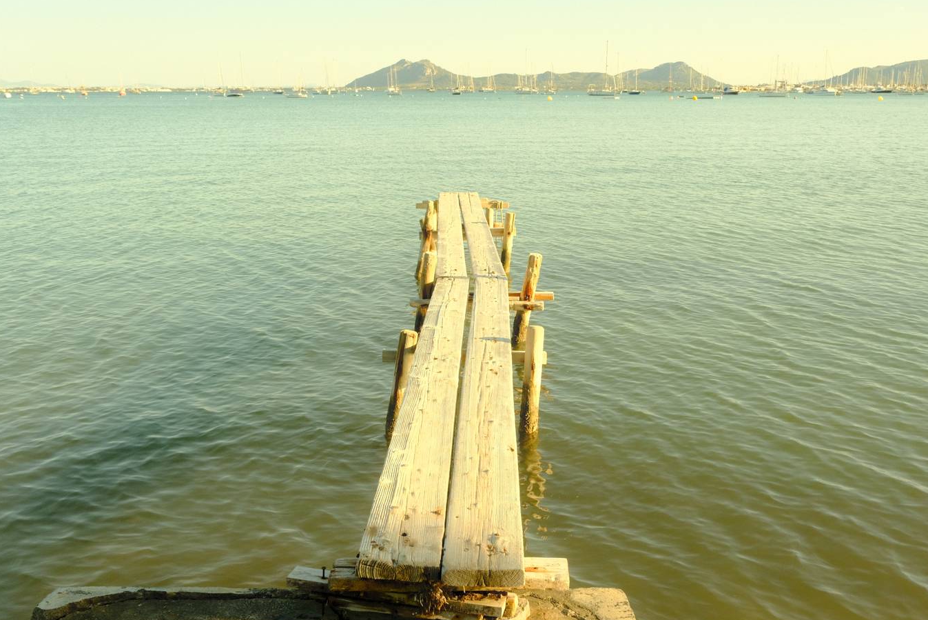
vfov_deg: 35.1
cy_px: 331
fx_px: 980
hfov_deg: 50.7
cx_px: 482
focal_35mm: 38
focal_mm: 21.2
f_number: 11
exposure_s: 1/300
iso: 640
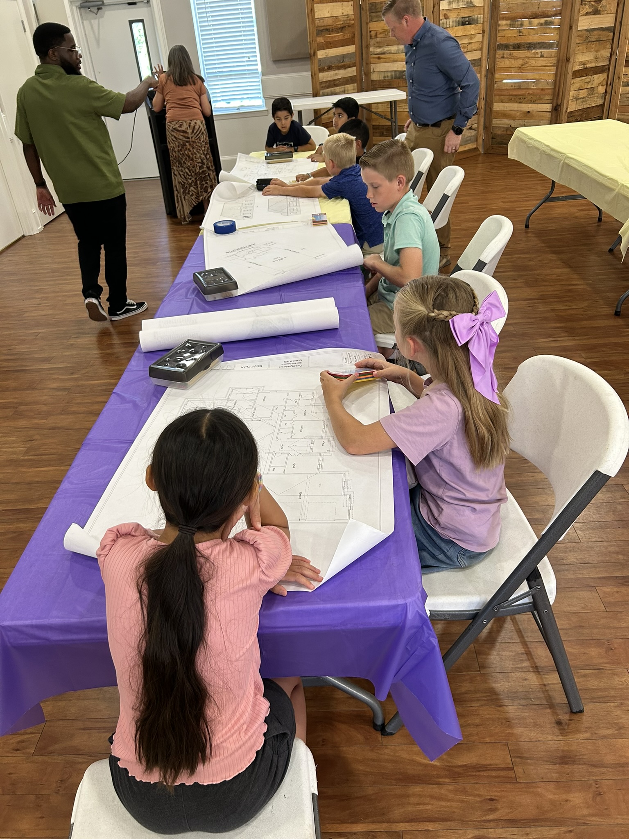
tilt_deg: -31.1
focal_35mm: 26
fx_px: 630
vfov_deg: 67.3
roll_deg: +6.2
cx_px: 314
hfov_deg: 53.1
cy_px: 420
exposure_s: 1/81
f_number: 1.5
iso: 125
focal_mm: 5.7
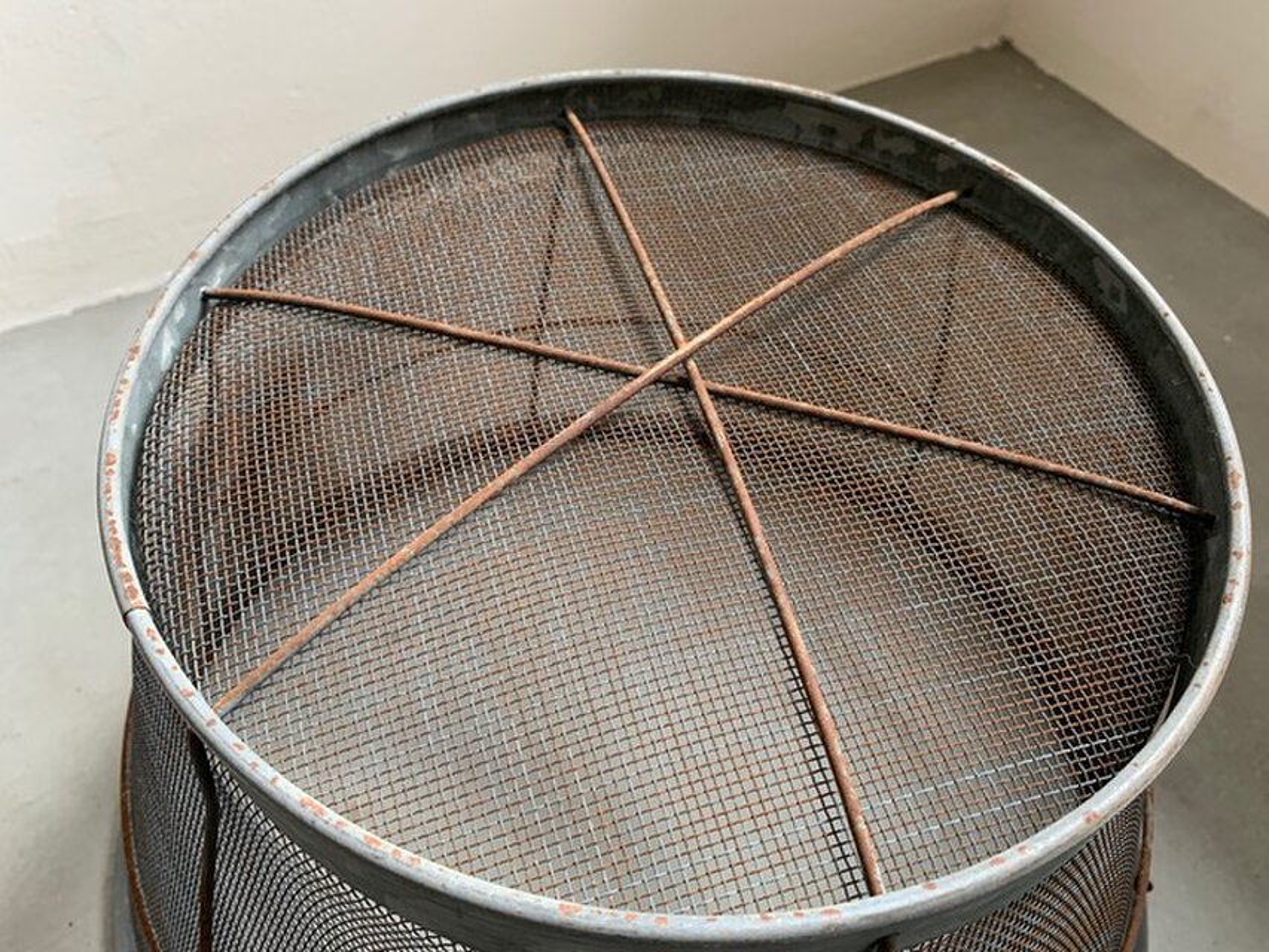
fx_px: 953
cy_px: 476
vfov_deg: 53.1
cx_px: 634
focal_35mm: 26
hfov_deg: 67.3
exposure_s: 1/60
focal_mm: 4.25
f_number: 1.8
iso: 100
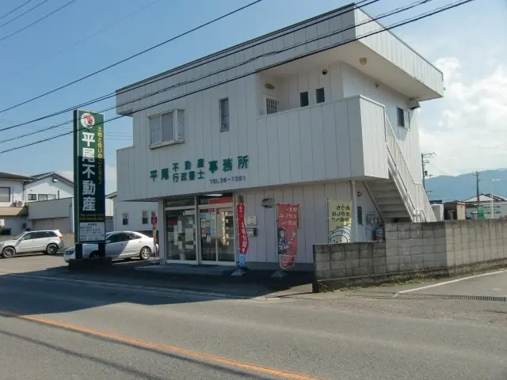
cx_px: 254
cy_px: 190
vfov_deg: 48.2
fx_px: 425
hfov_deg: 61.7
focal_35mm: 29
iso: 64
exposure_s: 1/1000
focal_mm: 5.2
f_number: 3.5
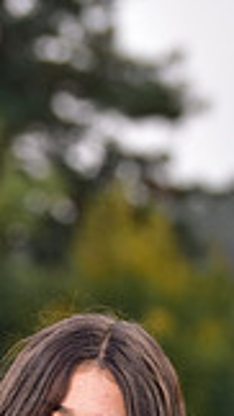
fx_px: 4969
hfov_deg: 2.7
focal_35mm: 450
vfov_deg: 4.8
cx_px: 66
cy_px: 686
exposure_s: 1/250
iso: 200
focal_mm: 120
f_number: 4.5
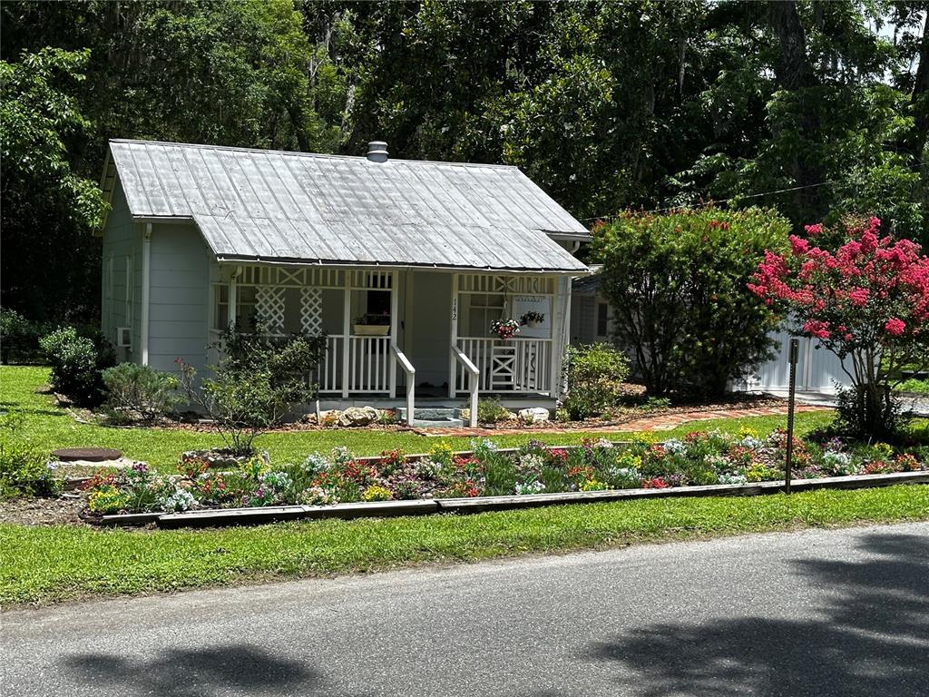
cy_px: 348
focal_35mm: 48
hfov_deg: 39.7
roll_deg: -2.3
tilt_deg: -2.8
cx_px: 464
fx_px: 1288
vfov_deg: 30.3
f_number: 1.78
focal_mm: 6.86
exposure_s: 1/2809
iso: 64
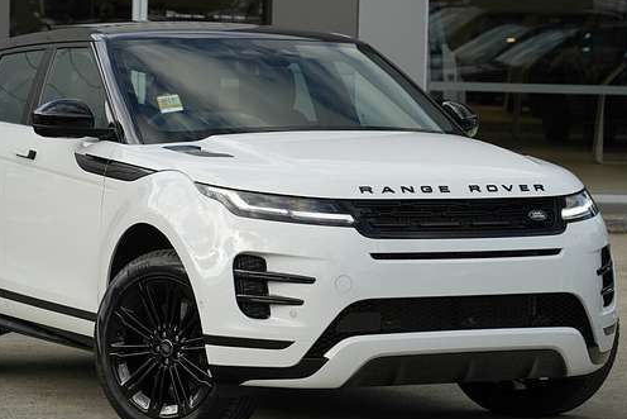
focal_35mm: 127
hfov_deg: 16.1
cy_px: 215
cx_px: 254
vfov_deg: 10.8
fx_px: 2212
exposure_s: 1/1600
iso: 1000
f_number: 5
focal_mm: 105
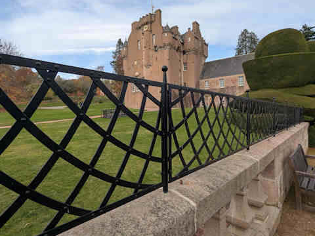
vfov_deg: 65.9
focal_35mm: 20
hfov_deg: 81.4
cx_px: 139
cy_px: 113
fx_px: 182
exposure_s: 1/726
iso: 52
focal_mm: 2.35
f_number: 2.2
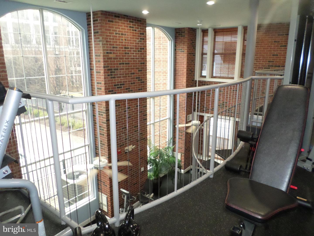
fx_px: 227
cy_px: 118
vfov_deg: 54.9
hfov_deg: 69.4
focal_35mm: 25
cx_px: 157
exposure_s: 1/30
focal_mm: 4.5
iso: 320
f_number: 2.5
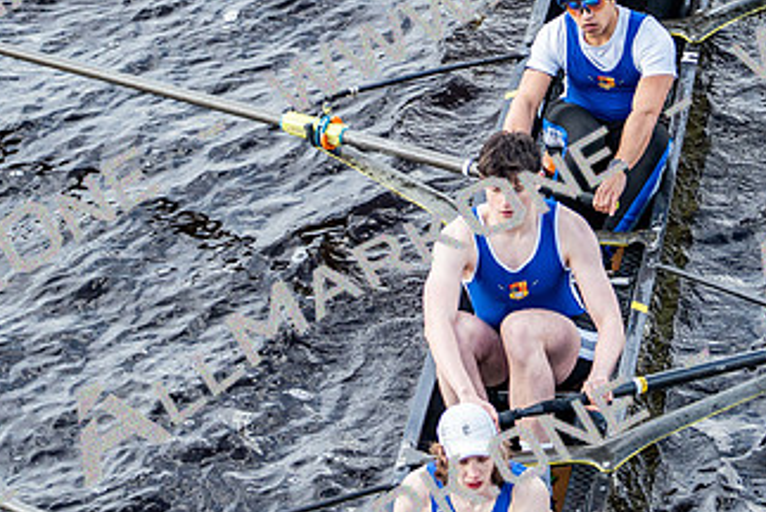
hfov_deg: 5.7
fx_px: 7645
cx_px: 557
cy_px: 120
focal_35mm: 359
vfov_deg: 3.8
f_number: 5.6
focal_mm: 200
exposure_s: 1/1250
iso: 1250
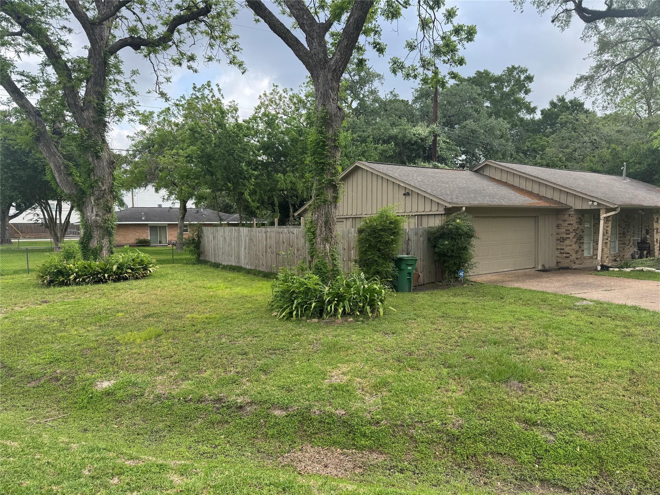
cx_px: 330
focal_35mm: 24
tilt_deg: -3.2
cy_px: 248
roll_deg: +0.8
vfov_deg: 56.8
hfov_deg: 71.6
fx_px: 458
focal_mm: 6.76
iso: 80
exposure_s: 1/1094
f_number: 1.78
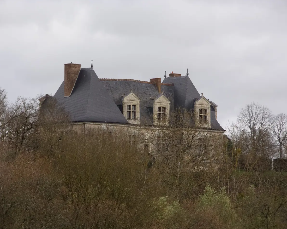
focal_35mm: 209
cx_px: 143
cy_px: 114
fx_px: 1775
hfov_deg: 9.2
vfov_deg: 7.4
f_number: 5
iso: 80
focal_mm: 35.8
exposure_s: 1/300
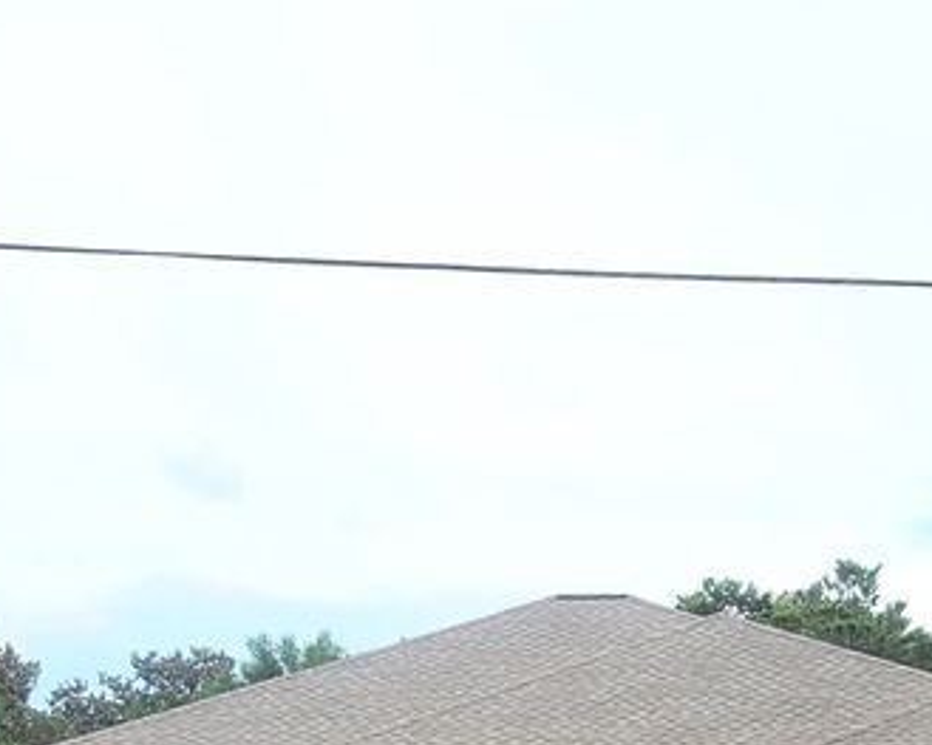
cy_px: 974
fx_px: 2178
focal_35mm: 79
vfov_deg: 18.1
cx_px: 640
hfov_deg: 24.0
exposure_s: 1/2614
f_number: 1.8
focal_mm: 5.4
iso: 40
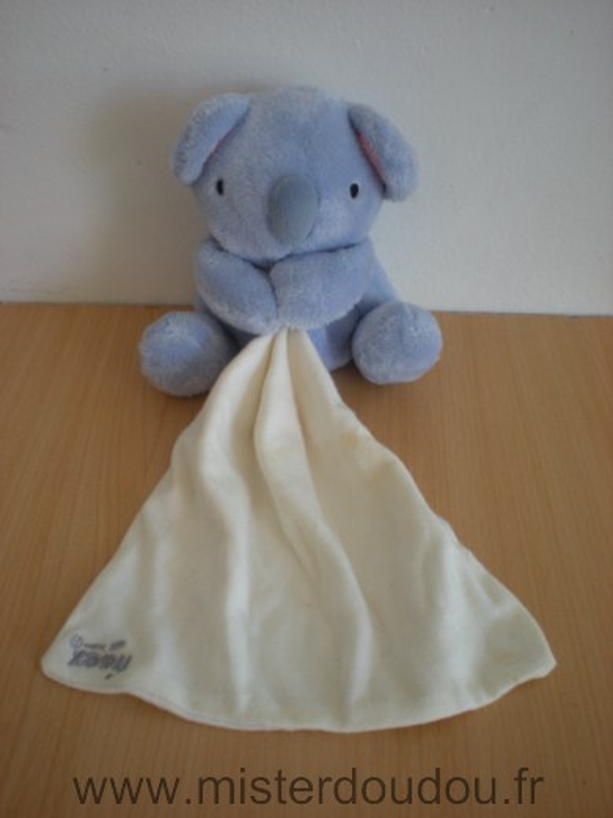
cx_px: 306
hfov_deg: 37.7
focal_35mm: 38
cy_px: 409
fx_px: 897
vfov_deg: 49.0
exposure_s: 1/30
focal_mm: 6.3
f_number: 3.1
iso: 64
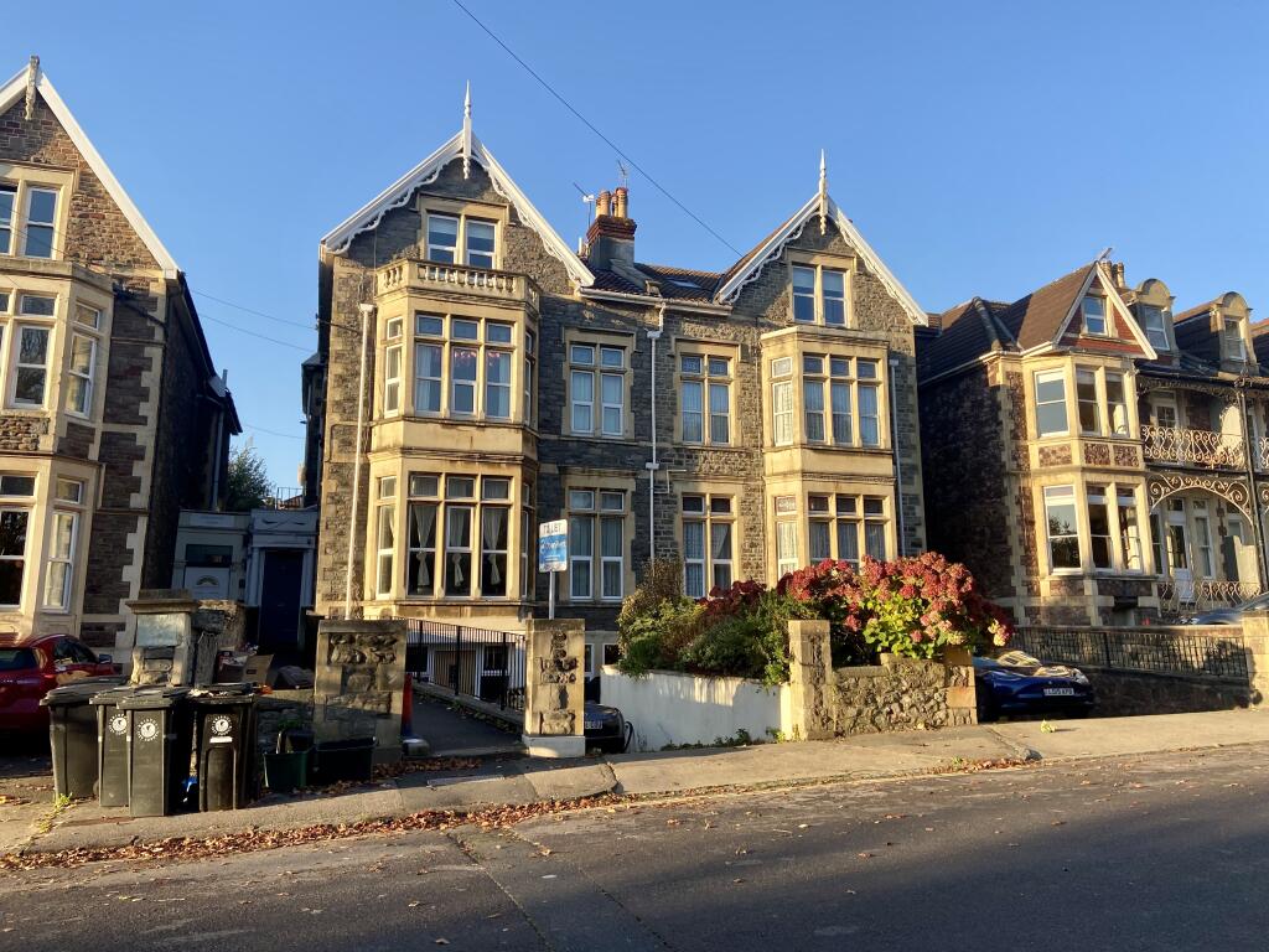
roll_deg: -0.2
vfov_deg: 53.1
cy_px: 476
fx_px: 953
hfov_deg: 67.3
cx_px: 634
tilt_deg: +10.6
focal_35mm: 26
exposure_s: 1/762
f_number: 1.8
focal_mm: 4.25
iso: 32
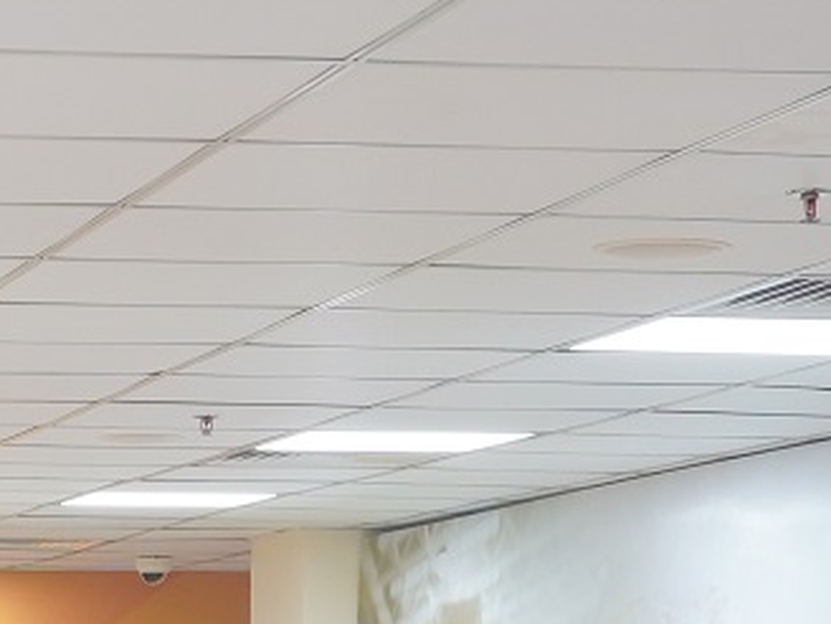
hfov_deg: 11.2
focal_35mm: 164
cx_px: -676
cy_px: 841
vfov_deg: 8.9
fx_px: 3937
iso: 1250
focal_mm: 28
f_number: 4.5
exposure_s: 1/100
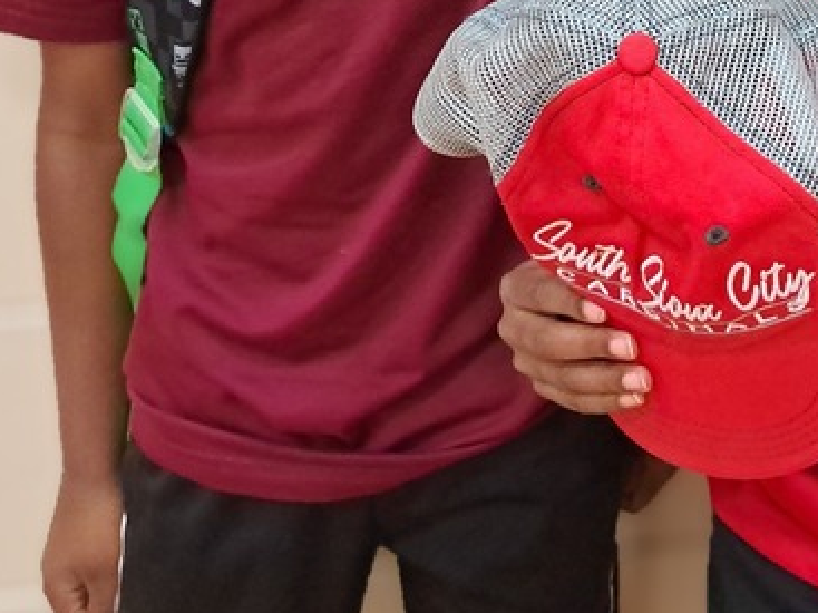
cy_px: -160
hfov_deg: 27.7
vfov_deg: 20.3
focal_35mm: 67
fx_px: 1583
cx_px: 769
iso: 400
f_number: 1.8
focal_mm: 5.23
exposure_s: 1/60
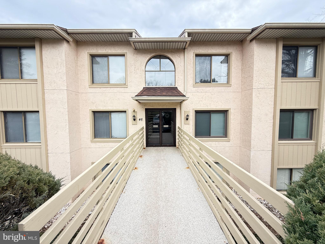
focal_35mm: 14
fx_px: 131
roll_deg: +0.4
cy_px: 122
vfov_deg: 85.7
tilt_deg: -3.0
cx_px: 162
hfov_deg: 102.1
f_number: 2.2
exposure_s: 1/184
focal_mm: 2.22
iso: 64
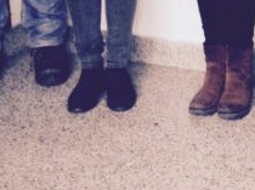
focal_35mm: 161
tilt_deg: -7.8
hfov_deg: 12.1
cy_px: -223
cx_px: 285
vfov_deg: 8.6
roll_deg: +2.2
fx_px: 1185
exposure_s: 1/29
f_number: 2.4
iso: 50
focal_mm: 4.12
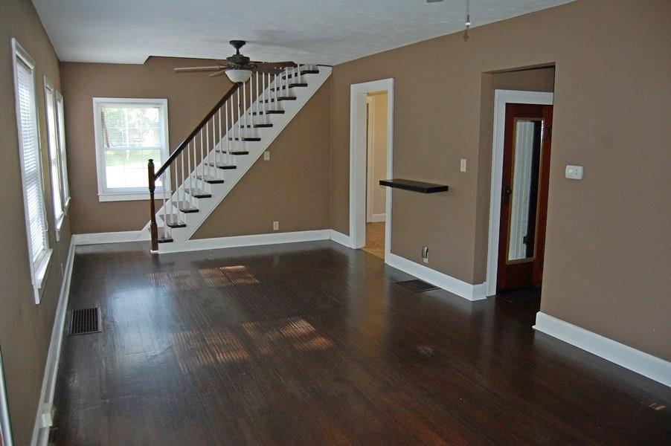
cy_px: 223
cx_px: 336
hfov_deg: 67.4
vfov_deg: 47.9
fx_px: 503
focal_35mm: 27
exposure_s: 1/60
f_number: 3.5
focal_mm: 18
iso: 400
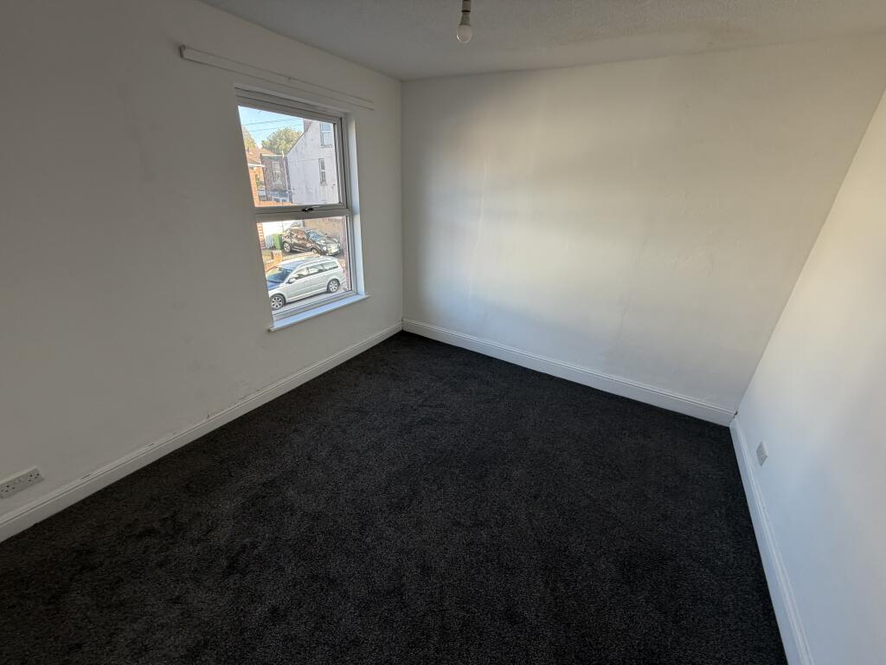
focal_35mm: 14
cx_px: 443
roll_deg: -1.6
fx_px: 358
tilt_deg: -23.0
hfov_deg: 102.1
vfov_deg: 85.7
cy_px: 332
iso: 125
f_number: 2.2
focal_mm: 2.22
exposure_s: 1/121
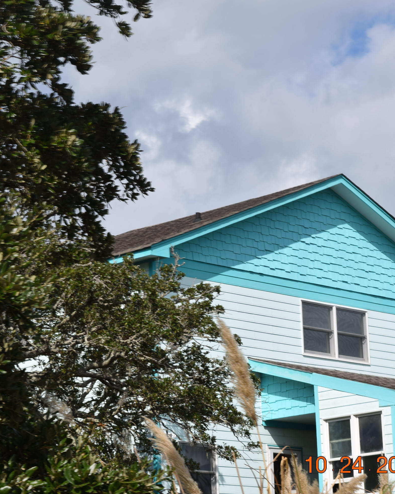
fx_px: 1735
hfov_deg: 13.0
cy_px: 249
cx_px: 183
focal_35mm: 119
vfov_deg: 16.2
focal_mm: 55
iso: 100
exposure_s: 1/200
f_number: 13
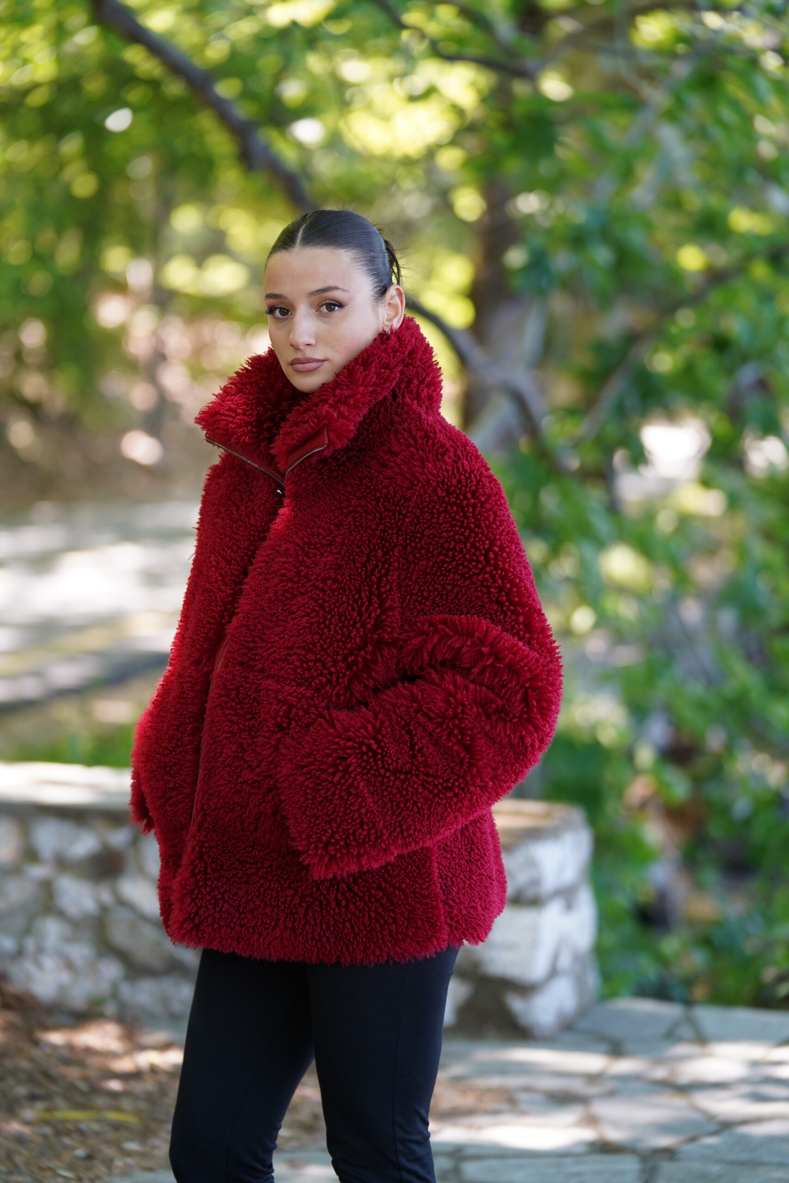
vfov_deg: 19.3
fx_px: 3484
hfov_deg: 12.9
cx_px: 394
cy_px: 592
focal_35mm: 106
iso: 500
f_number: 2.8
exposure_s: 1/320
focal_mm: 106
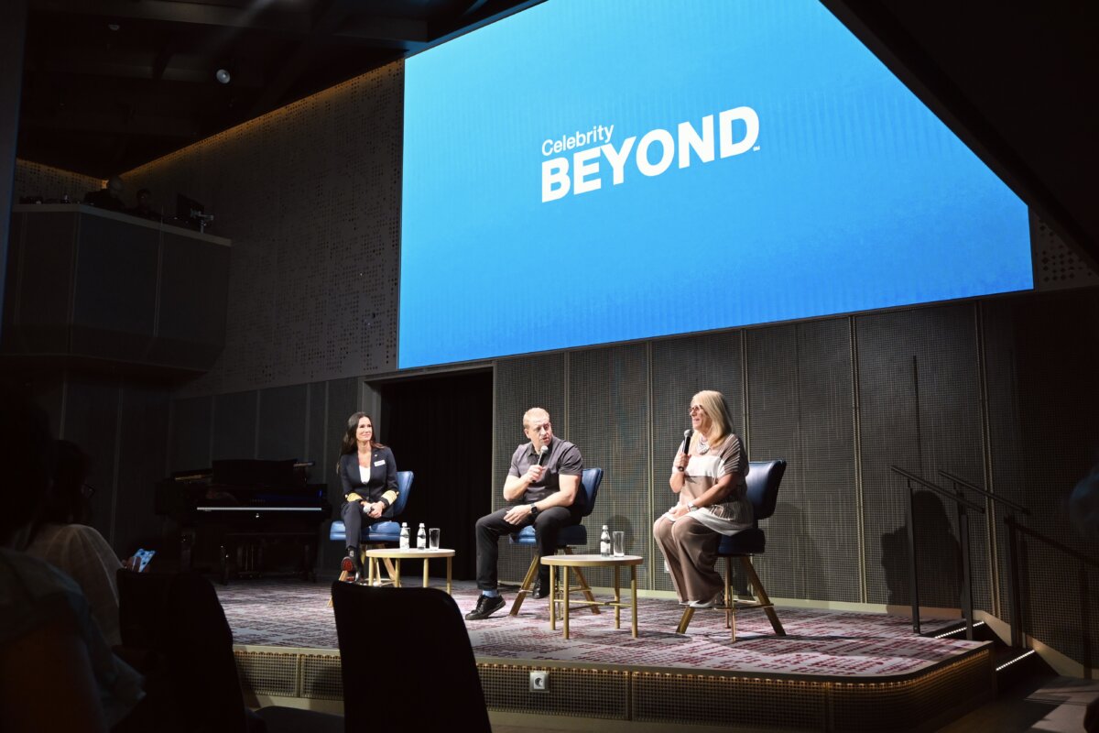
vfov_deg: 41.7
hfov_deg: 59.5
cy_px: 366
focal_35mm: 32
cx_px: 550
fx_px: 962
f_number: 4
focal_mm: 21
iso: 2000
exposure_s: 1/125
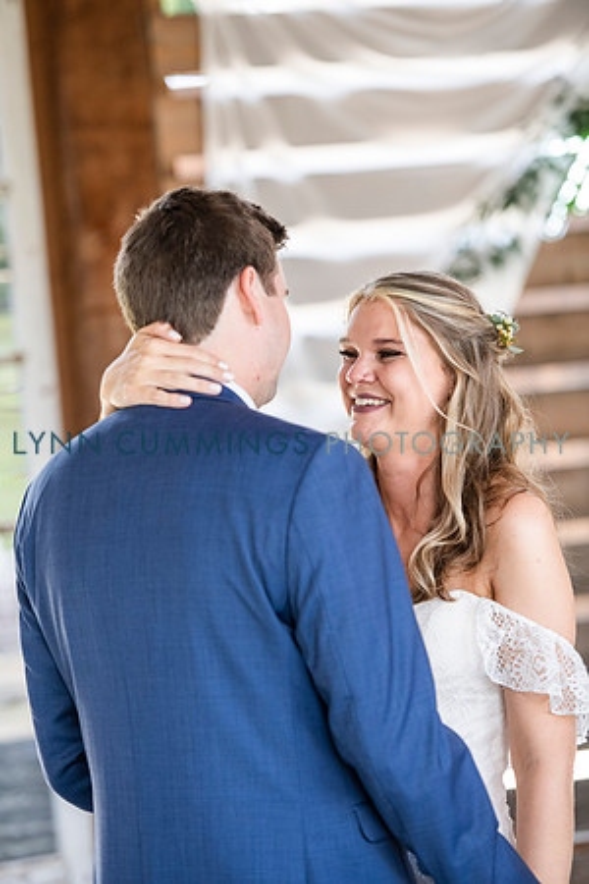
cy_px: 442
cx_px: 294
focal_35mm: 135
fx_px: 3313
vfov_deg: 15.2
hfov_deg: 10.2
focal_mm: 135
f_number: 3.2
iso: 1250
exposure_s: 1/800
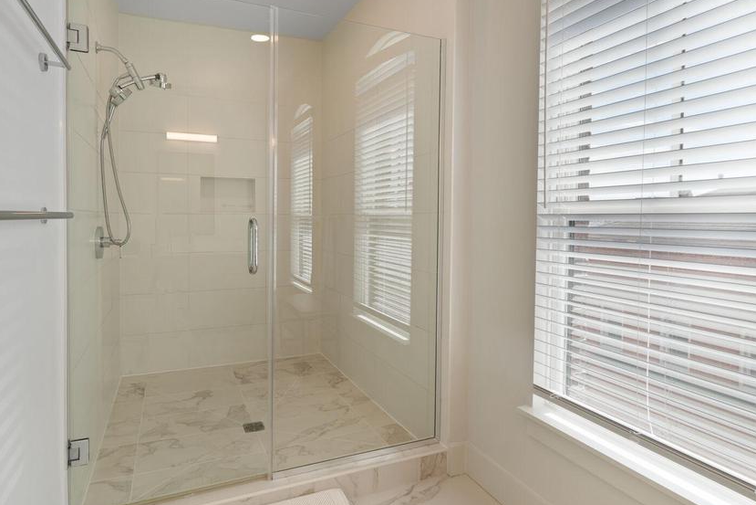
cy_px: 227
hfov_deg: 80.9
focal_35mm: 21
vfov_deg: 59.4
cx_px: 337
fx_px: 441
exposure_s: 1/15
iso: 200
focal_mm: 17
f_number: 8
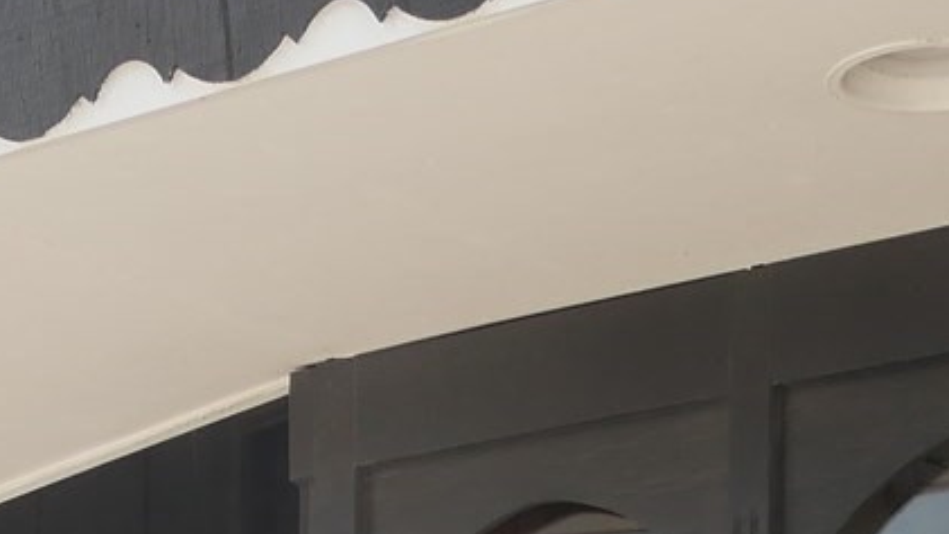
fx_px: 3196
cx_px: 455
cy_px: 1595
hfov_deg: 16.9
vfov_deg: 8.2
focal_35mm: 127
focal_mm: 12
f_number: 6.3
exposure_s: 1/320
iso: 200
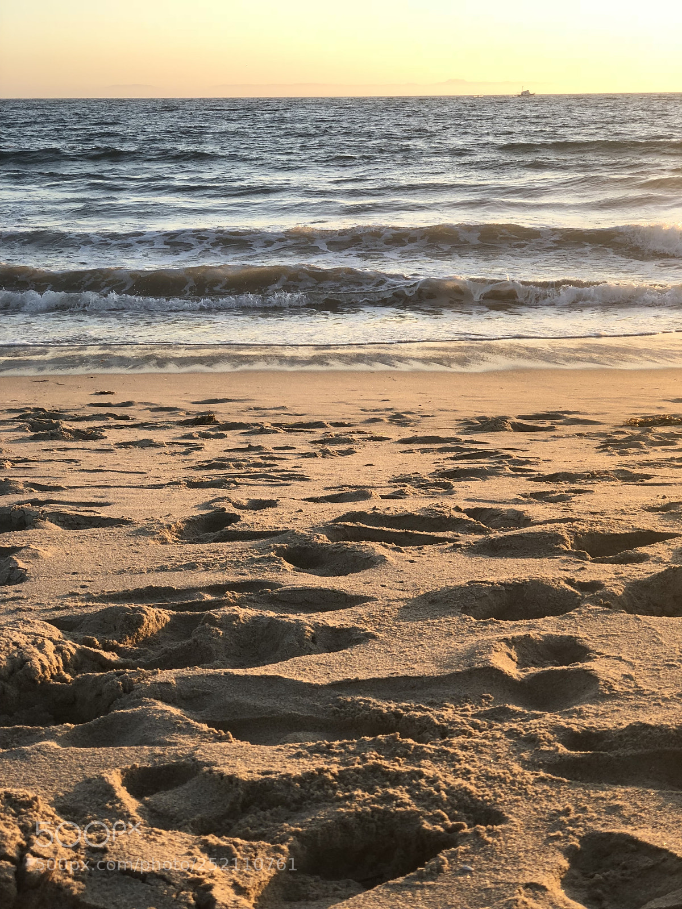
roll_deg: -0.2
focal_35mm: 57
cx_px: 341
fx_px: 1497
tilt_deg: -12.3
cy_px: 454
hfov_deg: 25.7
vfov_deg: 33.8
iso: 25
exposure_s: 1/120
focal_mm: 6.6
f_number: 2.8
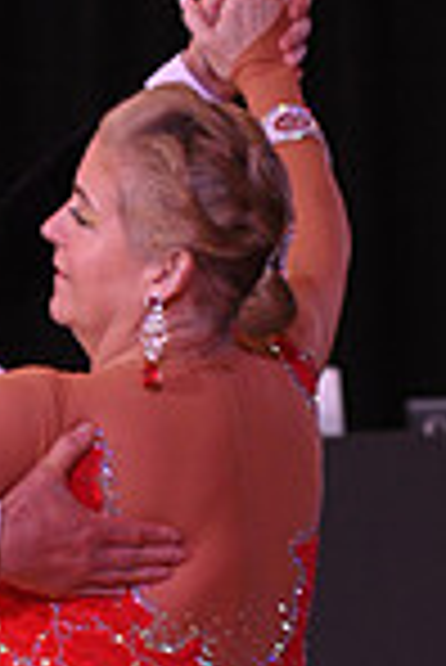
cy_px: 927
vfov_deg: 6.1
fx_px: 6155
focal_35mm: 332
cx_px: -29
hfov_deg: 4.1
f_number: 6.3
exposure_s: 1/200
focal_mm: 85
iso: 2500
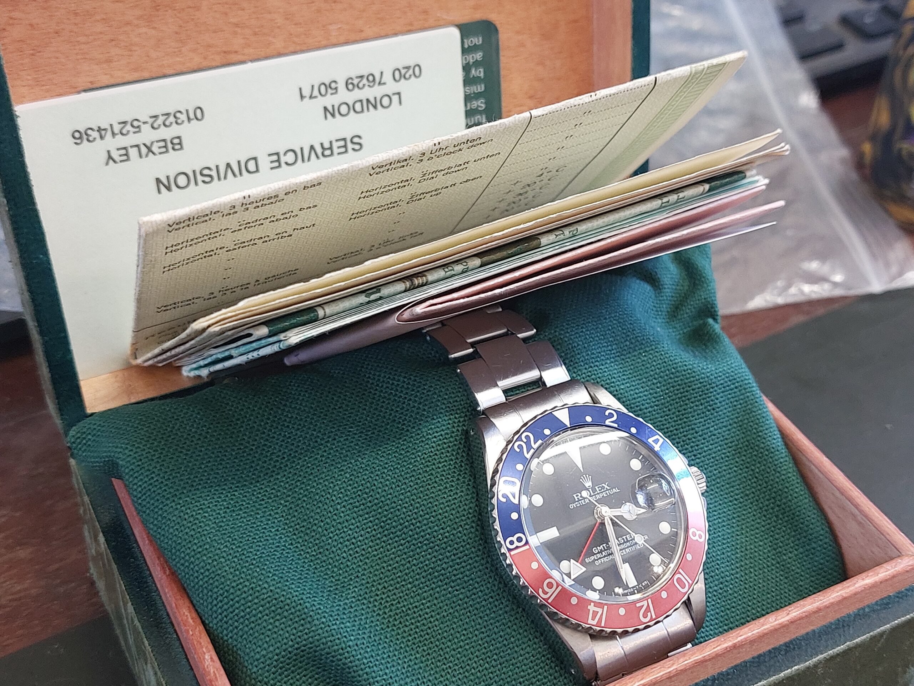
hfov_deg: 69.4
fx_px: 660
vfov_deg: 54.9
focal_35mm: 25
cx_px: 457
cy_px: 343
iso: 200
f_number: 1.8
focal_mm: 5.23
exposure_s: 1/50
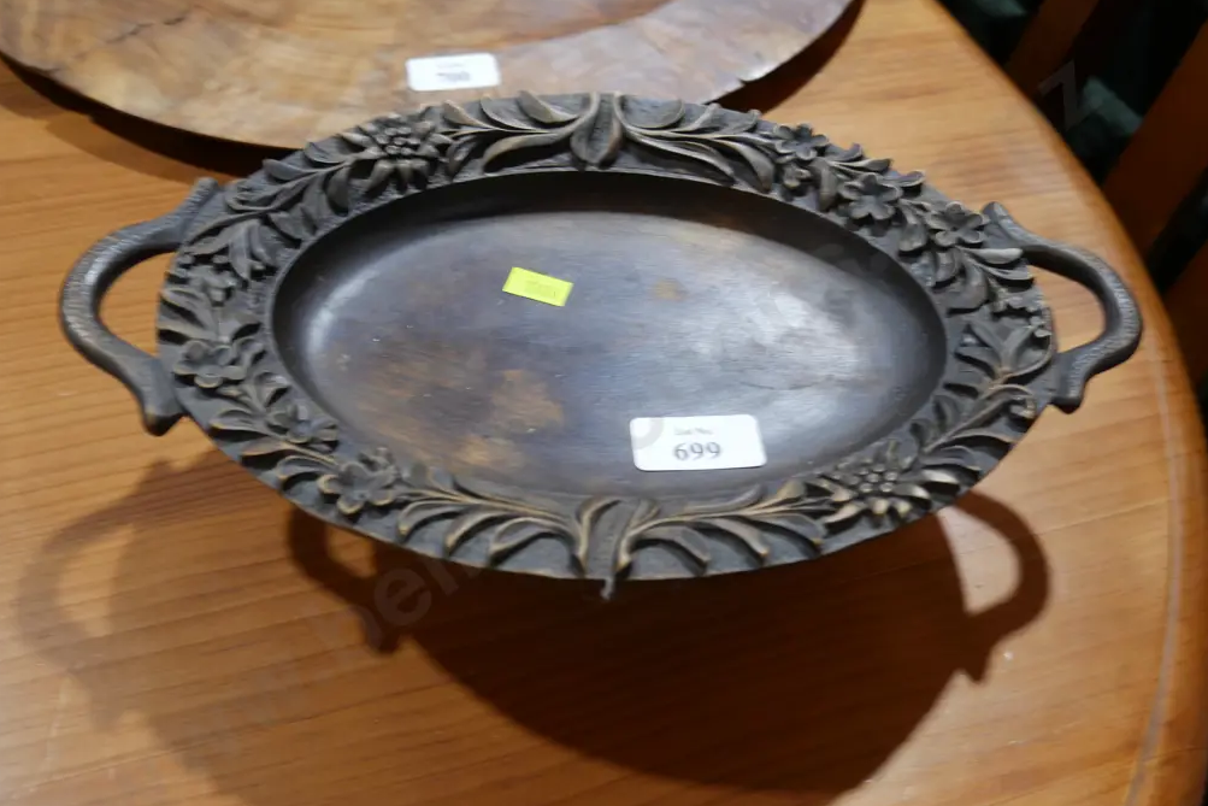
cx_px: 594
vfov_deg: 38.8
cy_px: 451
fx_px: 1141
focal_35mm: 34
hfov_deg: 55.8
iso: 400
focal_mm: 16
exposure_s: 1/60
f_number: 3.6
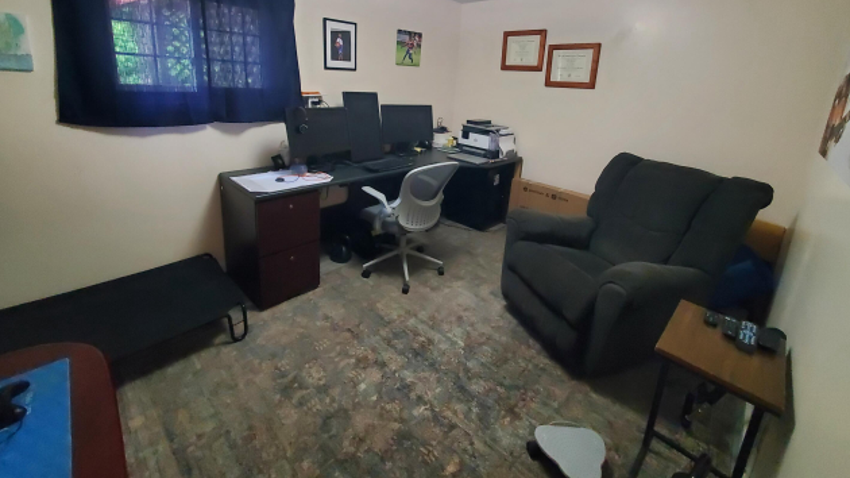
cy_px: 158
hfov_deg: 103.0
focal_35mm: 15
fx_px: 338
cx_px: 426
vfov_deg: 68.4
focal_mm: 1.8
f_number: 2.2
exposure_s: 1/30
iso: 1000
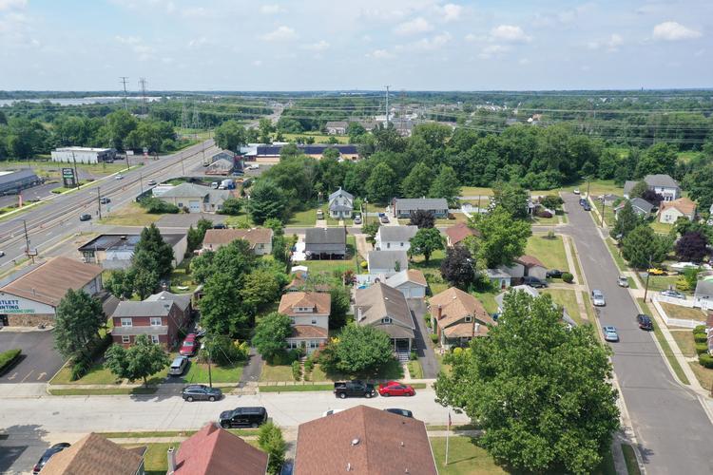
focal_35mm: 28
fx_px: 555
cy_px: 238
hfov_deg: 65.5
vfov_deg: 46.4
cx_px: 356
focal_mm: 10.26
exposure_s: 1/400
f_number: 5.6
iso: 100
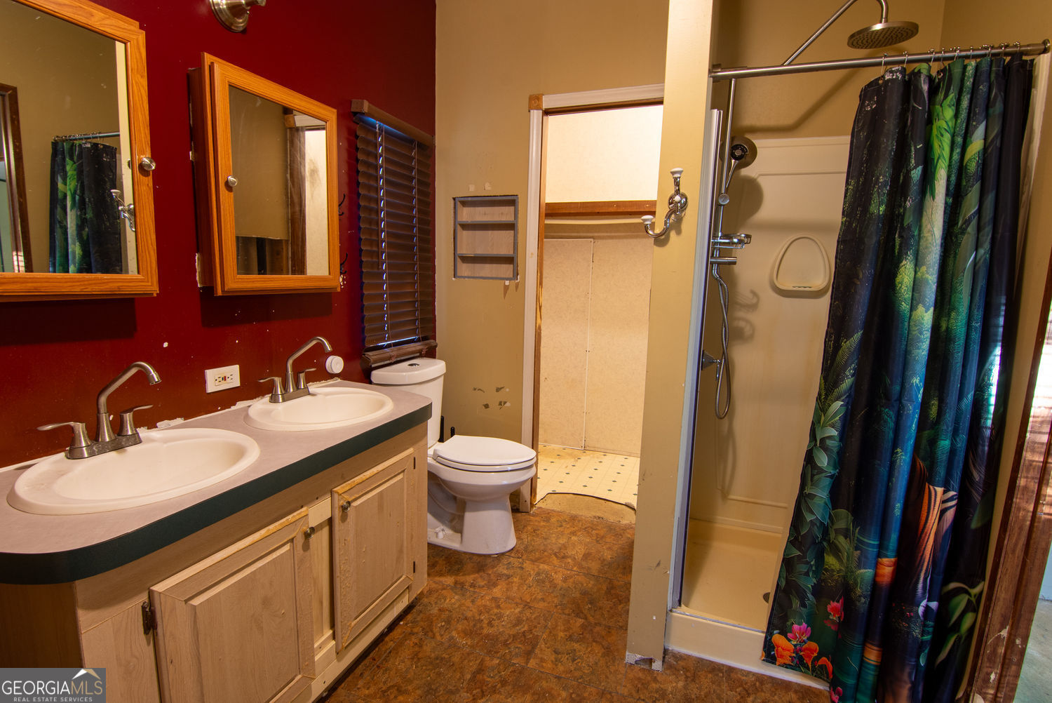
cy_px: 352
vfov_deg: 71.0
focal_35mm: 17
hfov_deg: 93.8
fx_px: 492
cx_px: 525
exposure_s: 2.5
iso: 200
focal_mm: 11
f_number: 8
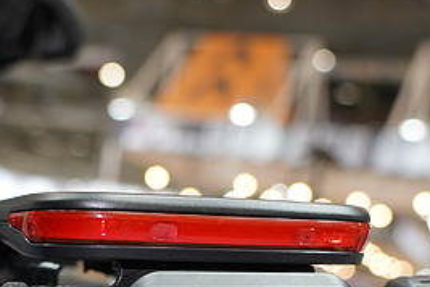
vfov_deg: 17.2
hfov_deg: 26.3
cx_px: 111
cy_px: 332
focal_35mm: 76
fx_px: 908
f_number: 4
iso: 400
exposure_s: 1/60
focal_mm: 26
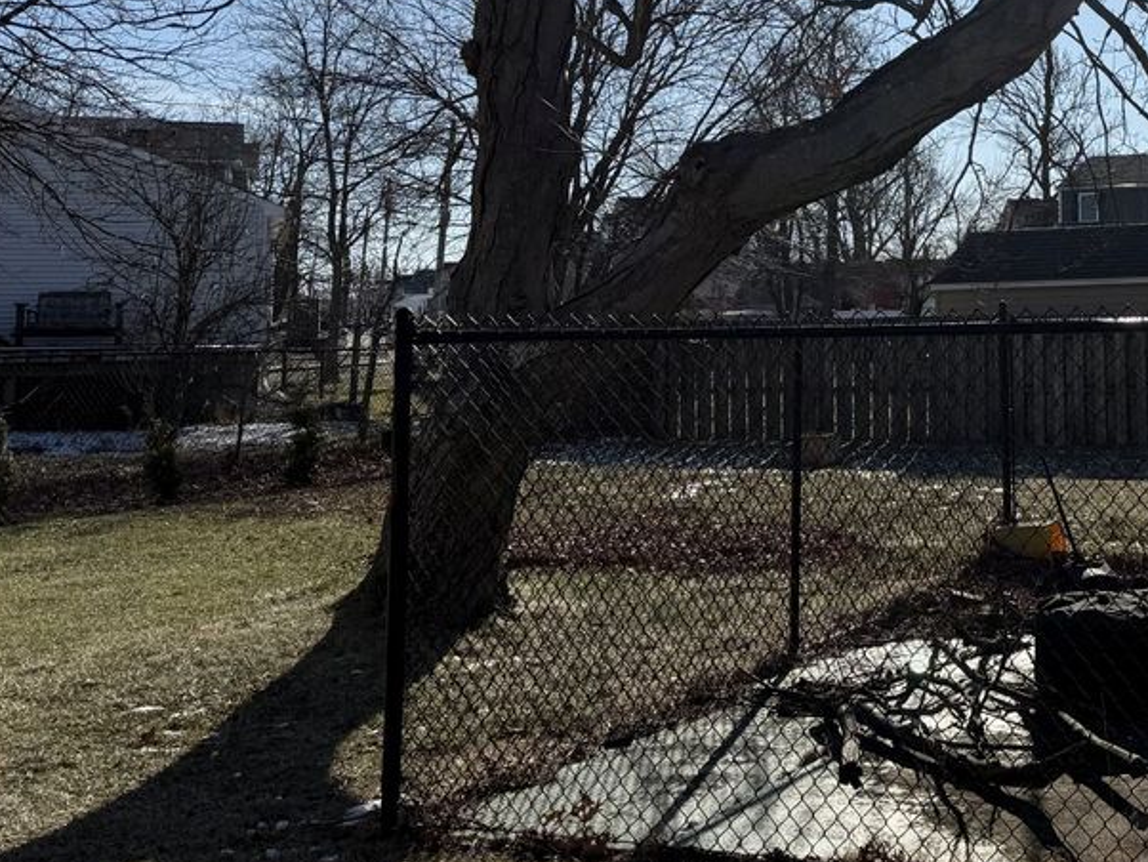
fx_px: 1692
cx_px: 984
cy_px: 97
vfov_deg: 27.6
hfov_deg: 35.7
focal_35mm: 51
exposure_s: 1/7353
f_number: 1.78
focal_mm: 6.76
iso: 80
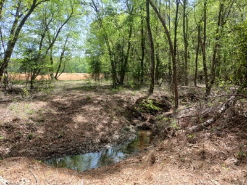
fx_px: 186
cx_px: 124
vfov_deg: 53.1
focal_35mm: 26
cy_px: 92
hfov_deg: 67.3
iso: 20
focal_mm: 3.98
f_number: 1.8
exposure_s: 1/120
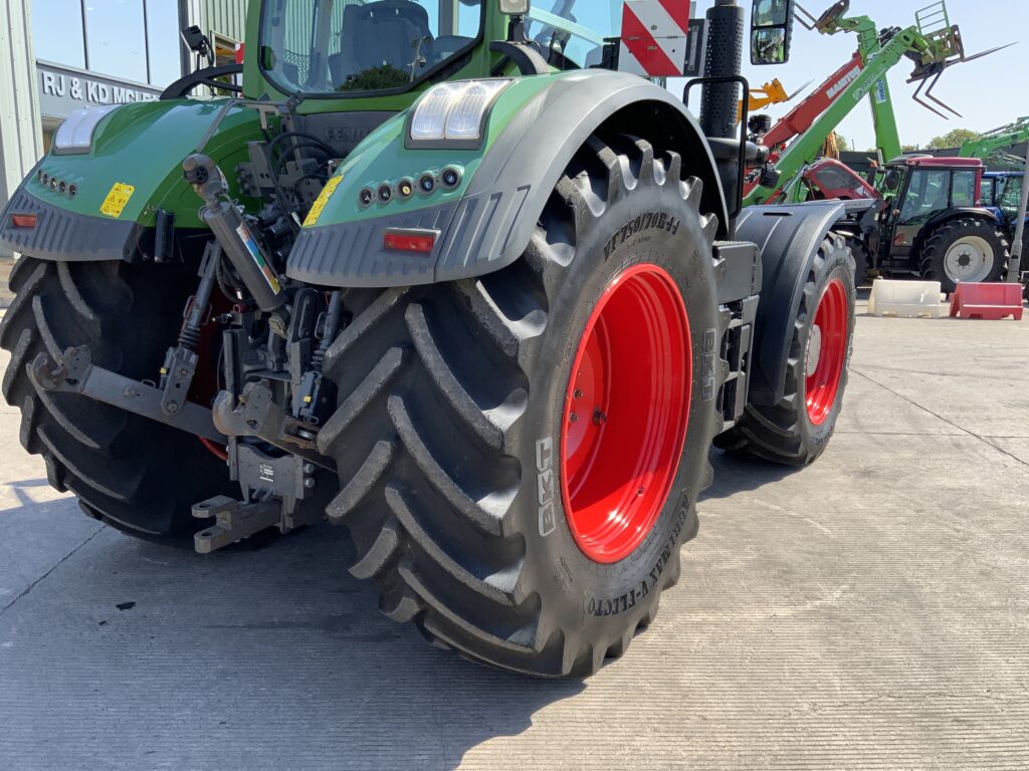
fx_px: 862
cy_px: 386
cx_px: 514
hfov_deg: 61.7
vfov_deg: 48.2
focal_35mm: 29
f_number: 1.8
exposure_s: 1/691
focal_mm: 3
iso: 16
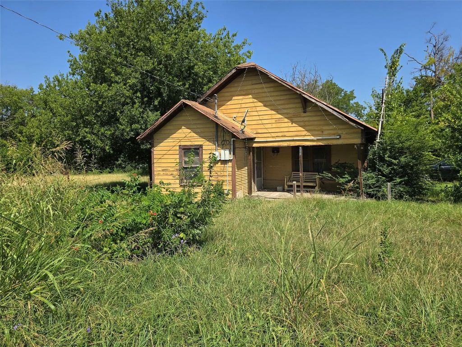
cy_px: 174
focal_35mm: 23
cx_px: 231
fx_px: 307
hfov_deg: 73.9
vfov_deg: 58.9
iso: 12
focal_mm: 6.3
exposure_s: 1/688
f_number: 1.7
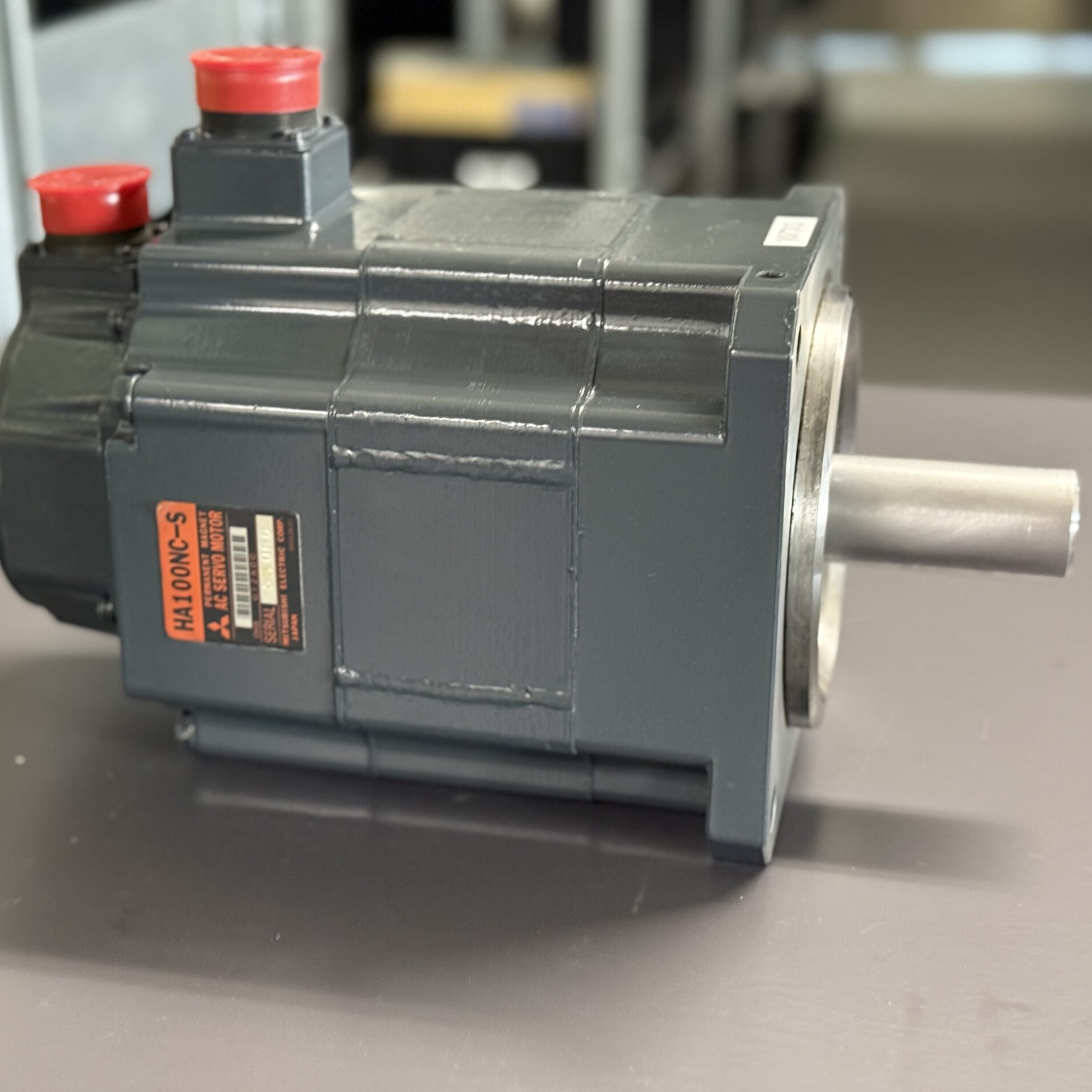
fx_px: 2034
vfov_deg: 30.0
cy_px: 544
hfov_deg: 29.9
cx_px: 416
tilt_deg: -19.9
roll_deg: -0.1
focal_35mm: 57
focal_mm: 6.76
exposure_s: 1/33
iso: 500
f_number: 1.78
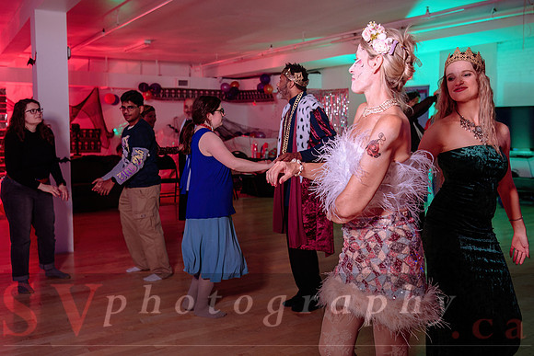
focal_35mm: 38
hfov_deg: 50.9
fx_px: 560
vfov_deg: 35.3
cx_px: 296
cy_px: 159
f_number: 3.5
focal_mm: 34
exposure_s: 1/100
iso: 800
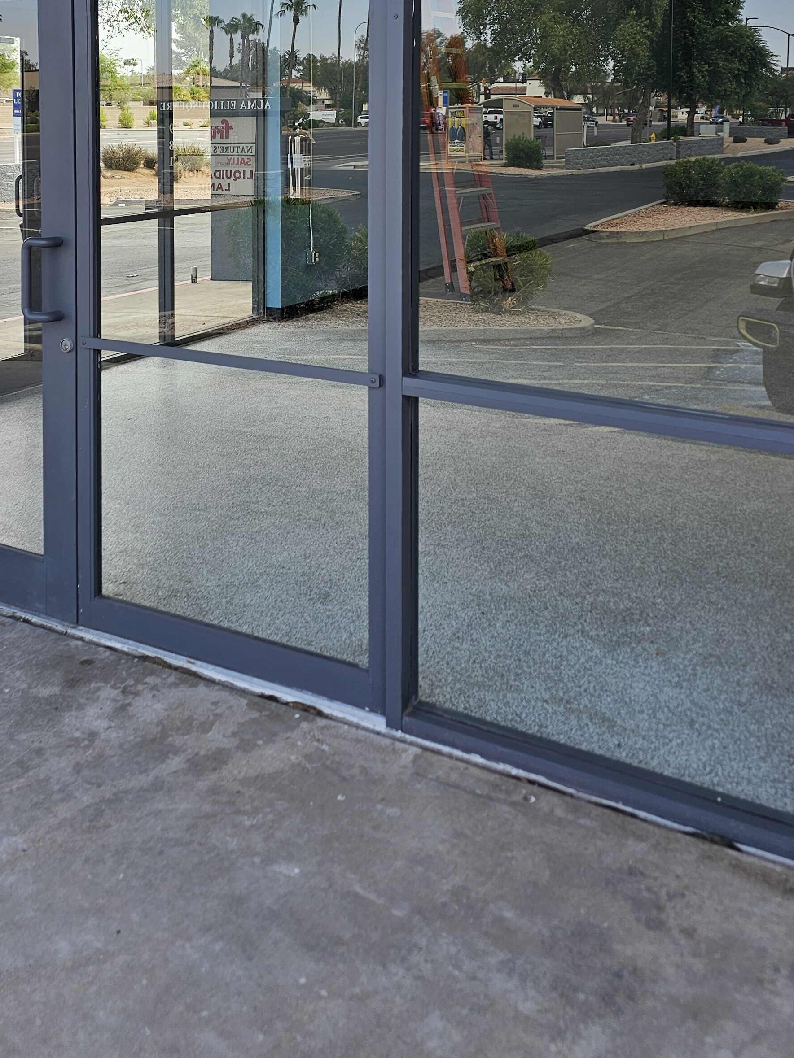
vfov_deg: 45.2
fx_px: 1193
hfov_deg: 36.4
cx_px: 256
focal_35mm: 39
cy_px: 195
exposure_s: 1/122
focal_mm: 6.3
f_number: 1.7
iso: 10
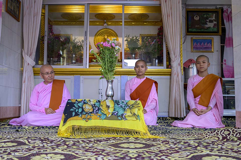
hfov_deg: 61.1
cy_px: 80
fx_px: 204
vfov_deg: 43.0
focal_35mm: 30
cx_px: 120
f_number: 4.5
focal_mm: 30.5
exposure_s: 1/320
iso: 1100
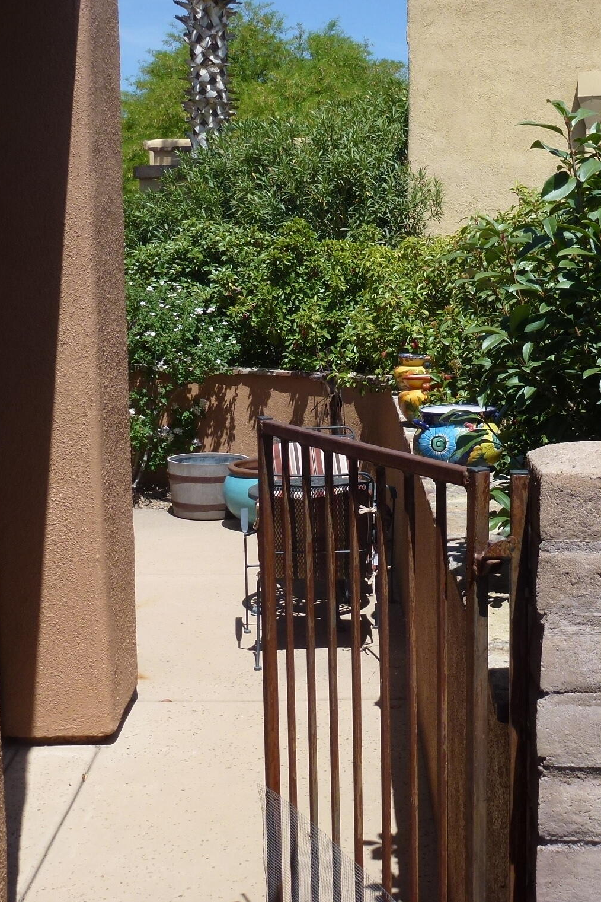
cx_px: 399
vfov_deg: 46.4
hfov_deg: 31.6
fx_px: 1052
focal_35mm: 42
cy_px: 450
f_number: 3.5
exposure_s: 1/1000
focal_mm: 5.4
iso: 100
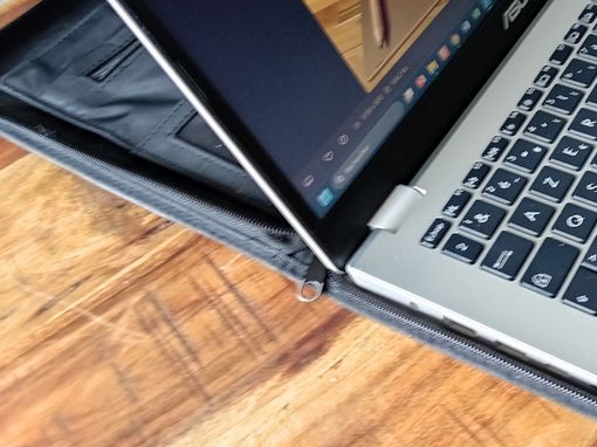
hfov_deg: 36.5
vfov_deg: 28.4
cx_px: 538
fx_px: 845
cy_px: 38
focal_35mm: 49
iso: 213
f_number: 1.8
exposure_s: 1/25
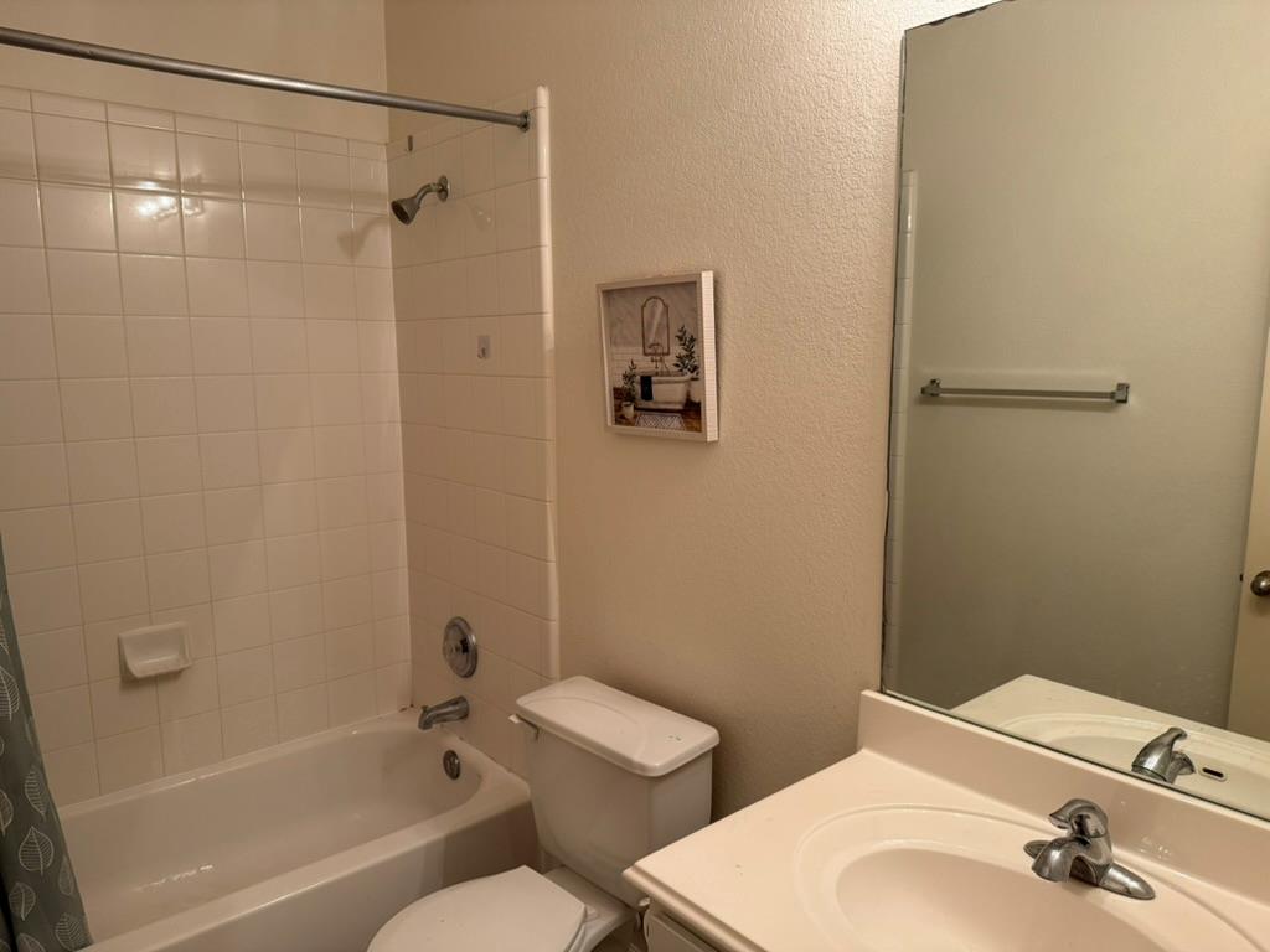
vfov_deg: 56.8
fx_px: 881
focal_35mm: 24
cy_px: 476
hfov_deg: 71.6
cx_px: 635
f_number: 1.78
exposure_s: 1/60
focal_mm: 6.76
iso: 160
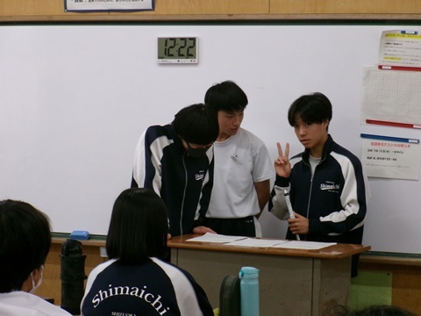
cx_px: 210
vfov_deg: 12.9
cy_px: 158
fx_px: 1399
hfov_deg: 17.1
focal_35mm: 115
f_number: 6.2
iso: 400
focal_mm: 20.6
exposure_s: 1/52
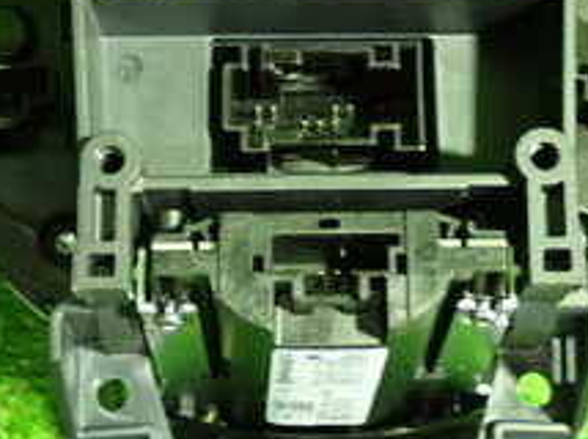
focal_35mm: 101
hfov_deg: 19.5
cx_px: 330
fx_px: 1714
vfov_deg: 14.5
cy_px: 52
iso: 800
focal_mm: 6.37
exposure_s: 1/25
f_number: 2.5
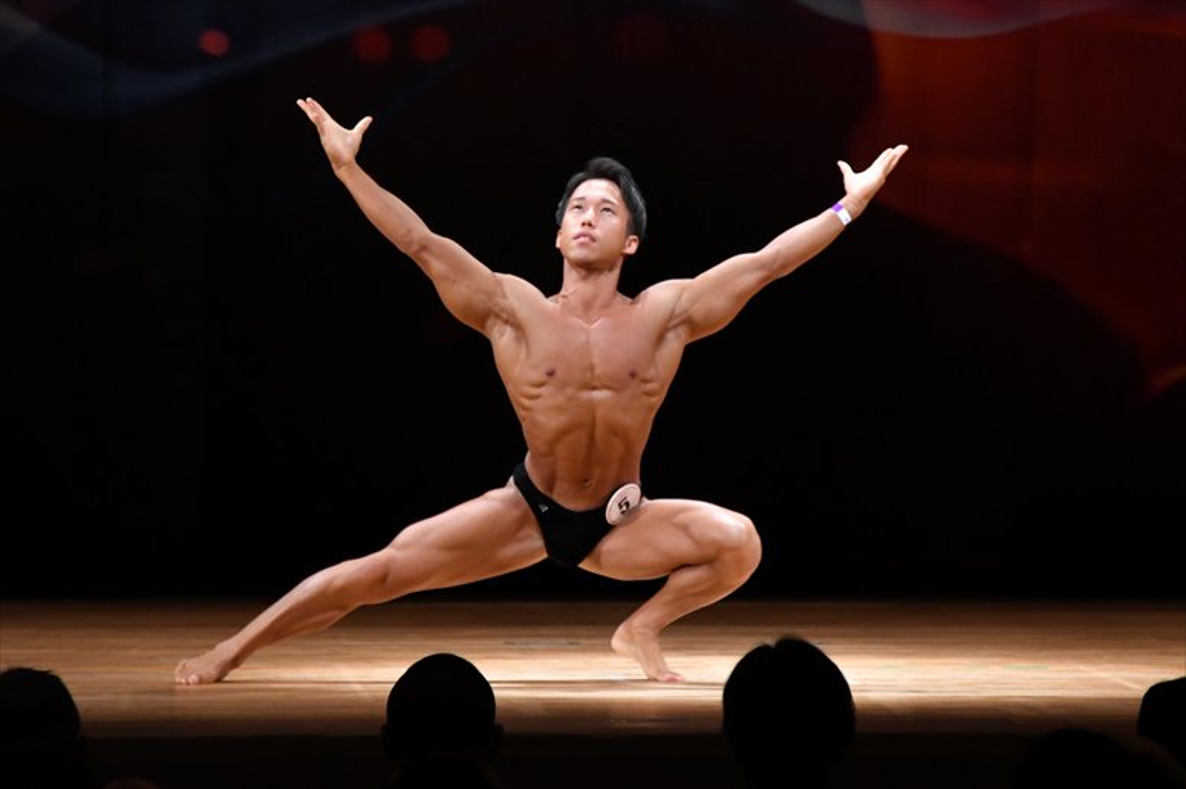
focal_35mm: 285
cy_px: 394
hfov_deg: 7.2
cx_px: 593
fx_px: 9385
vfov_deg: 4.8
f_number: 5.6
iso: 4000
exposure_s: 1/400
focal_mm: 190
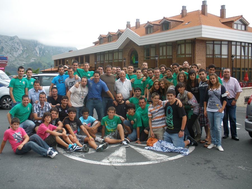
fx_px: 262
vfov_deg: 39.7
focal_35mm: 36
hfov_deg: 51.4
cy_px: 94
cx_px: 126
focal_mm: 6.3
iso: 80
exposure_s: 1/100
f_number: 3.5
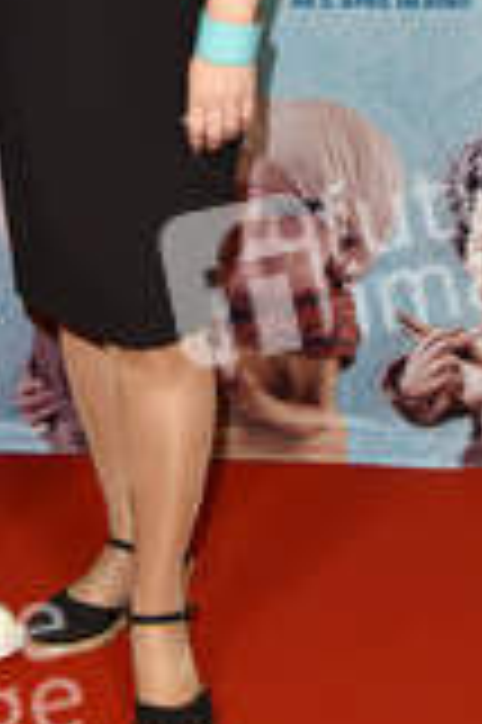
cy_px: 36
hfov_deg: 17.2
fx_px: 1550
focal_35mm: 77
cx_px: -18
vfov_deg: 25.3
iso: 1000
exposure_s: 1/125
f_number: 5.6
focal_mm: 31
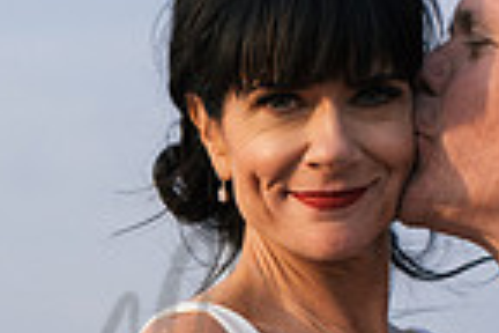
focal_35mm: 202
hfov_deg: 10.1
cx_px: 21
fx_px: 2800
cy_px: 380
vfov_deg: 6.8
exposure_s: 1/1250
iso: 125
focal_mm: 50
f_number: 2.8
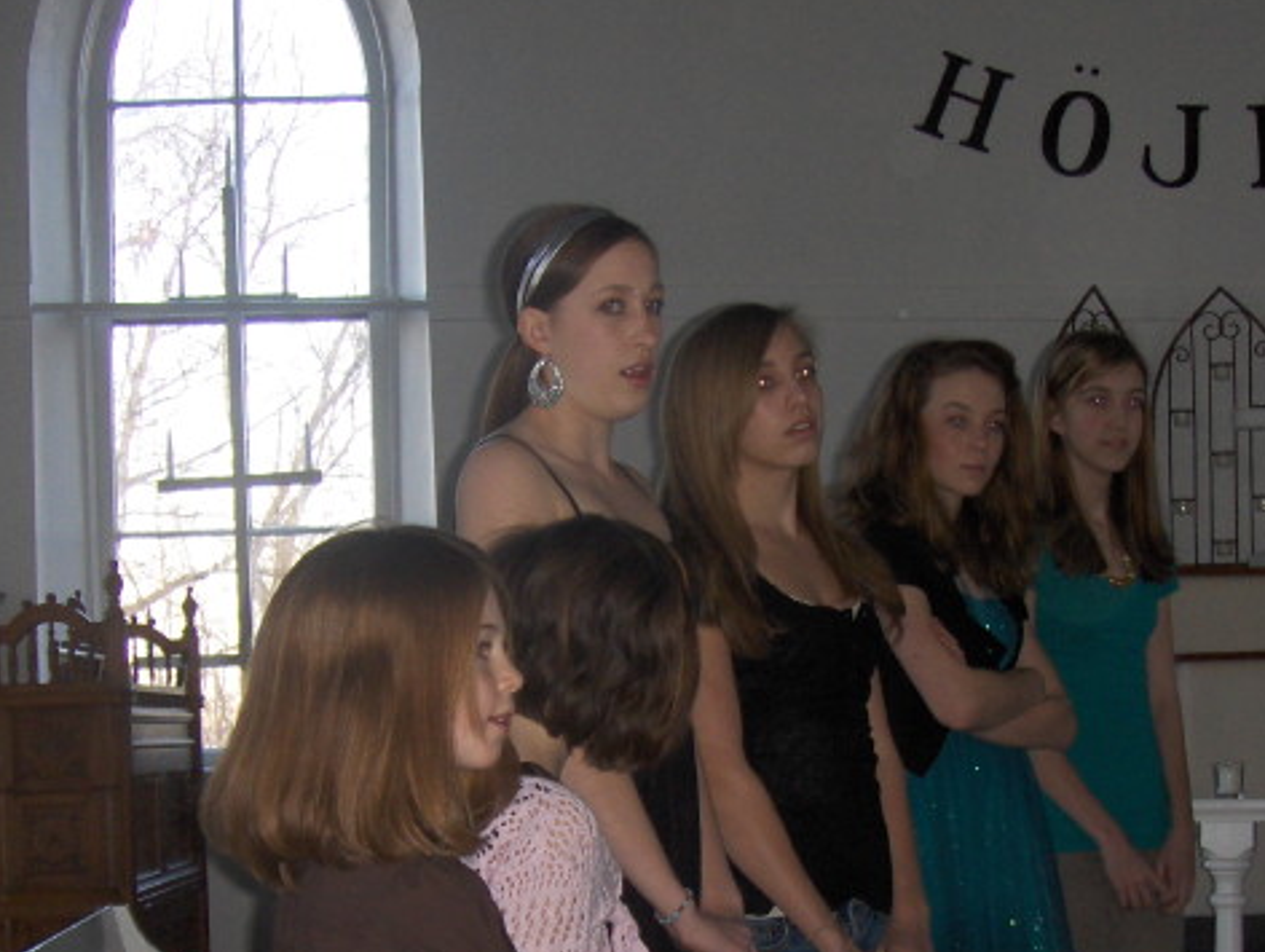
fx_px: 2853
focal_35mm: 78
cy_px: 770
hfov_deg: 25.0
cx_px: 681
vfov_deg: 18.7
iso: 100
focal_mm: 7.4
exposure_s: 1/60
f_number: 3.6
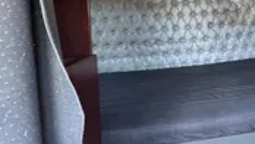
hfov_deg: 51.2
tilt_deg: +2.1
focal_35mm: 35
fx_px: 237
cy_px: 9
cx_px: 221
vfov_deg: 31.8
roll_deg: +7.1
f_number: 2.2
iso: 640
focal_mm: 2.22
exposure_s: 1/60
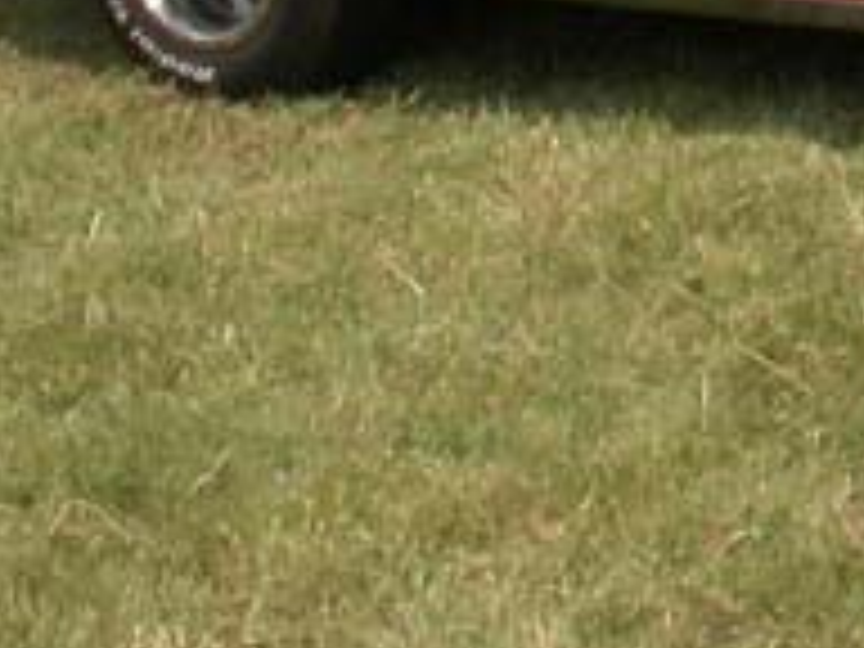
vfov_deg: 9.0
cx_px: 1206
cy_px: -486
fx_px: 3944
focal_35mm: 158
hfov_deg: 12.0
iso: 100
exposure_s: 1/359
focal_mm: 7.85
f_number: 7.5
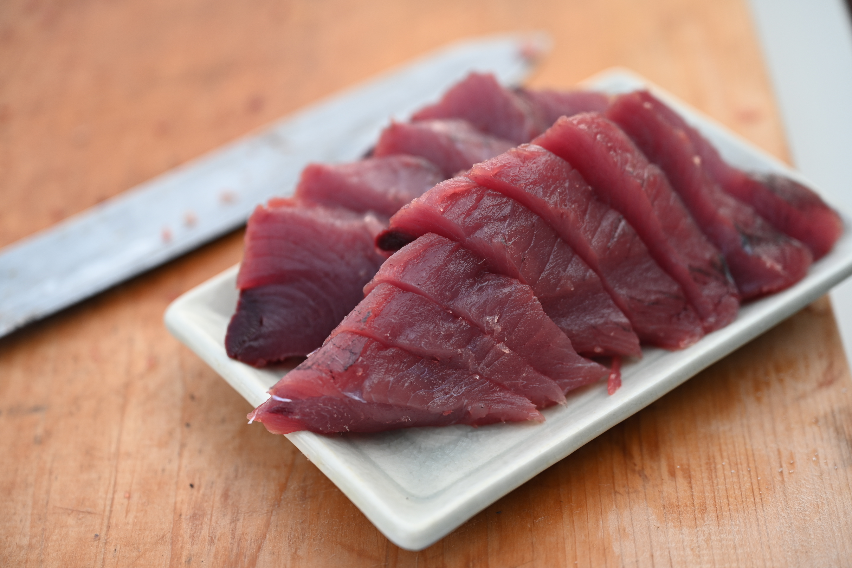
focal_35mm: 70
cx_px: 426
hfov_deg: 28.8
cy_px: 284
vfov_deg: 19.5
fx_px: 1657
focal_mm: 70
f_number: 2.8
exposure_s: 1/320
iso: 160
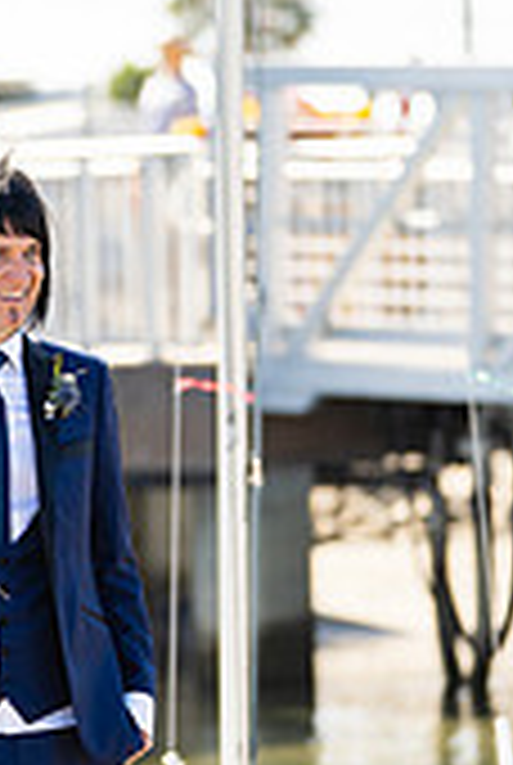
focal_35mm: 322
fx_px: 6854
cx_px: -108
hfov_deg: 4.3
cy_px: 490
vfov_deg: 6.4
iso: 200
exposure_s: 1/1250
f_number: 2.8
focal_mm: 122
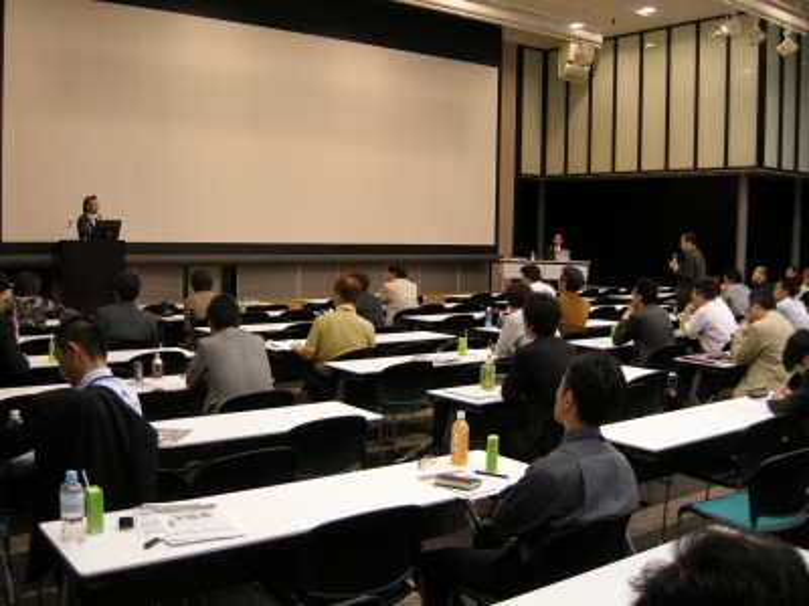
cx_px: 404
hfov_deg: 52.6
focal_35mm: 35
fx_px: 818
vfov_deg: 40.7
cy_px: 303
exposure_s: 1/60
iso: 203
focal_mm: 7.5
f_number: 2.7
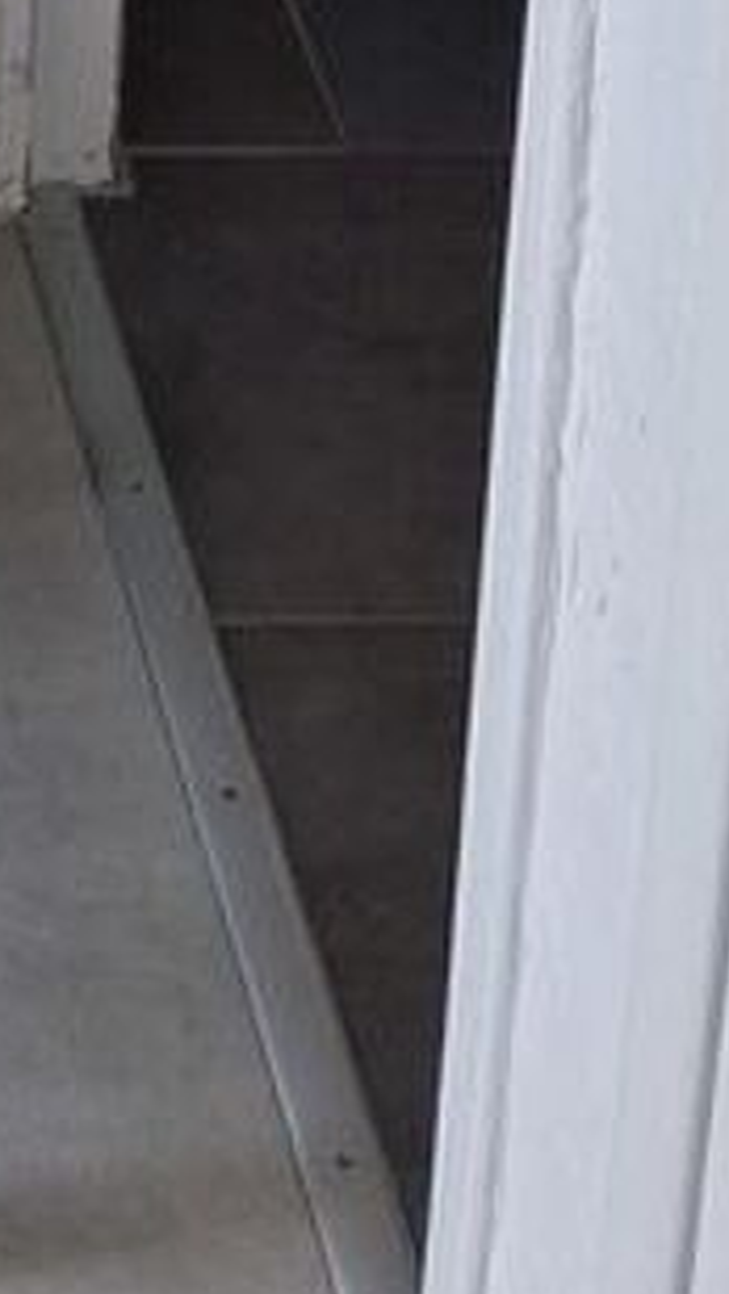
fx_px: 4361
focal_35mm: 127
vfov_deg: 14.1
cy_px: -1317
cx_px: -1047
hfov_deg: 8.7
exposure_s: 1/100
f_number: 1.8
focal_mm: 4
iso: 125
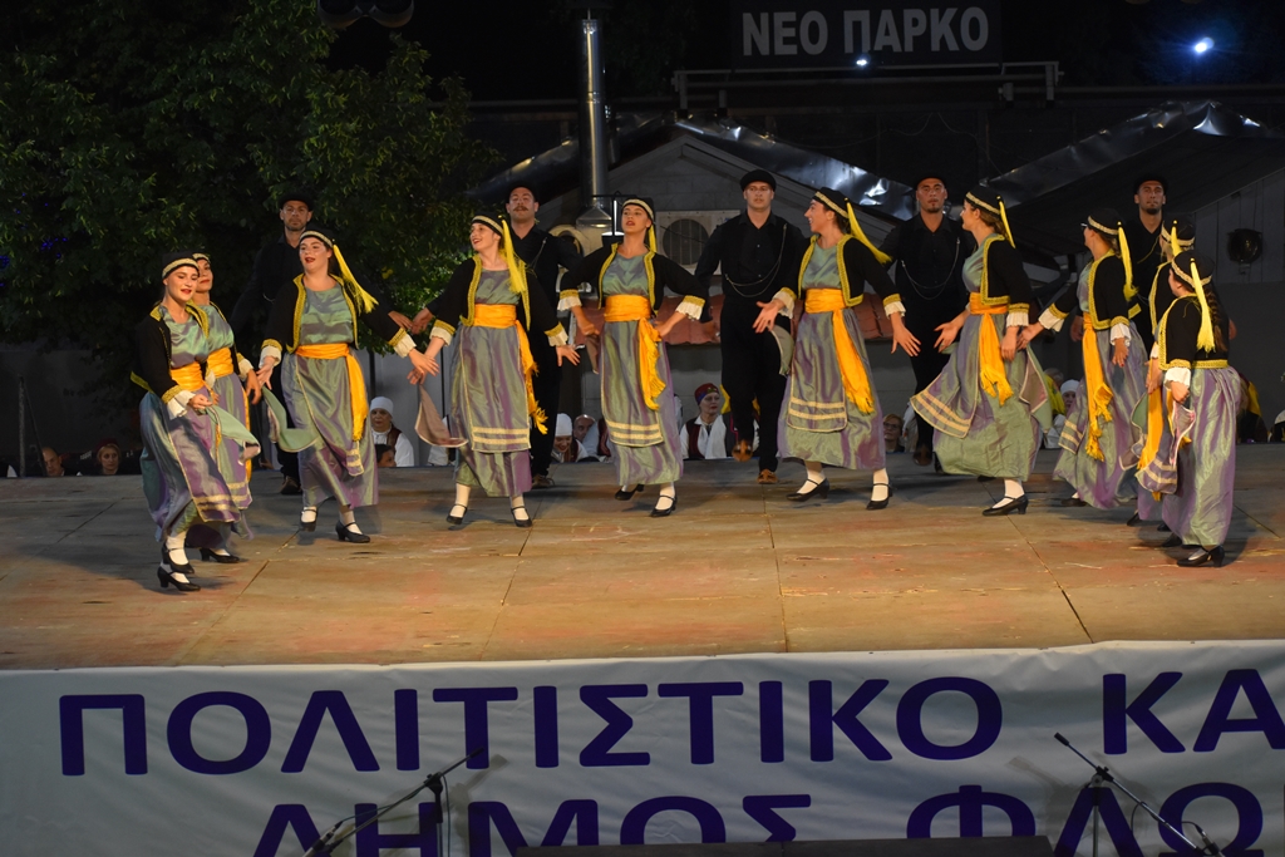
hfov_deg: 19.5
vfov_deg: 13.0
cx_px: 642
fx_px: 3748
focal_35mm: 105
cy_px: 428
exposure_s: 1/125
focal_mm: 70
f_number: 4.5
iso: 1250
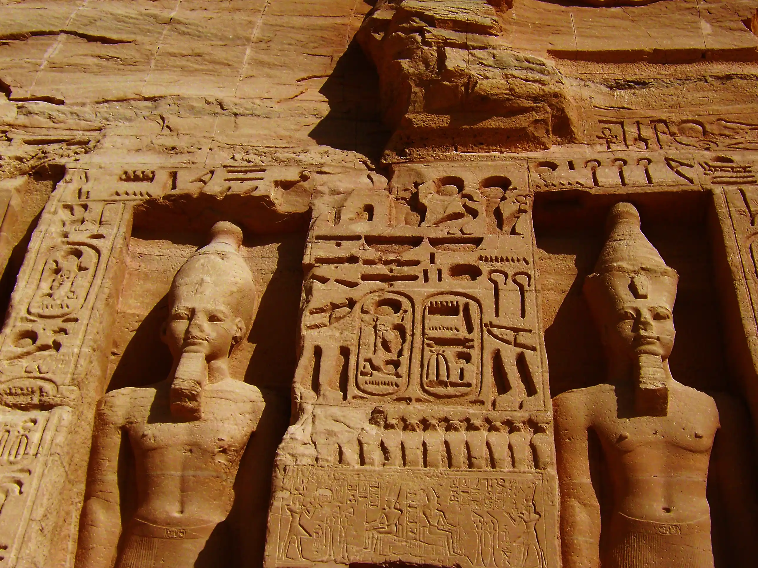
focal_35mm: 60
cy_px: 284
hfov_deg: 32.2
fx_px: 1314
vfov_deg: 24.4
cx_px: 379
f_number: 5.6
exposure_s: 1/1000
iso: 80
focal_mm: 10
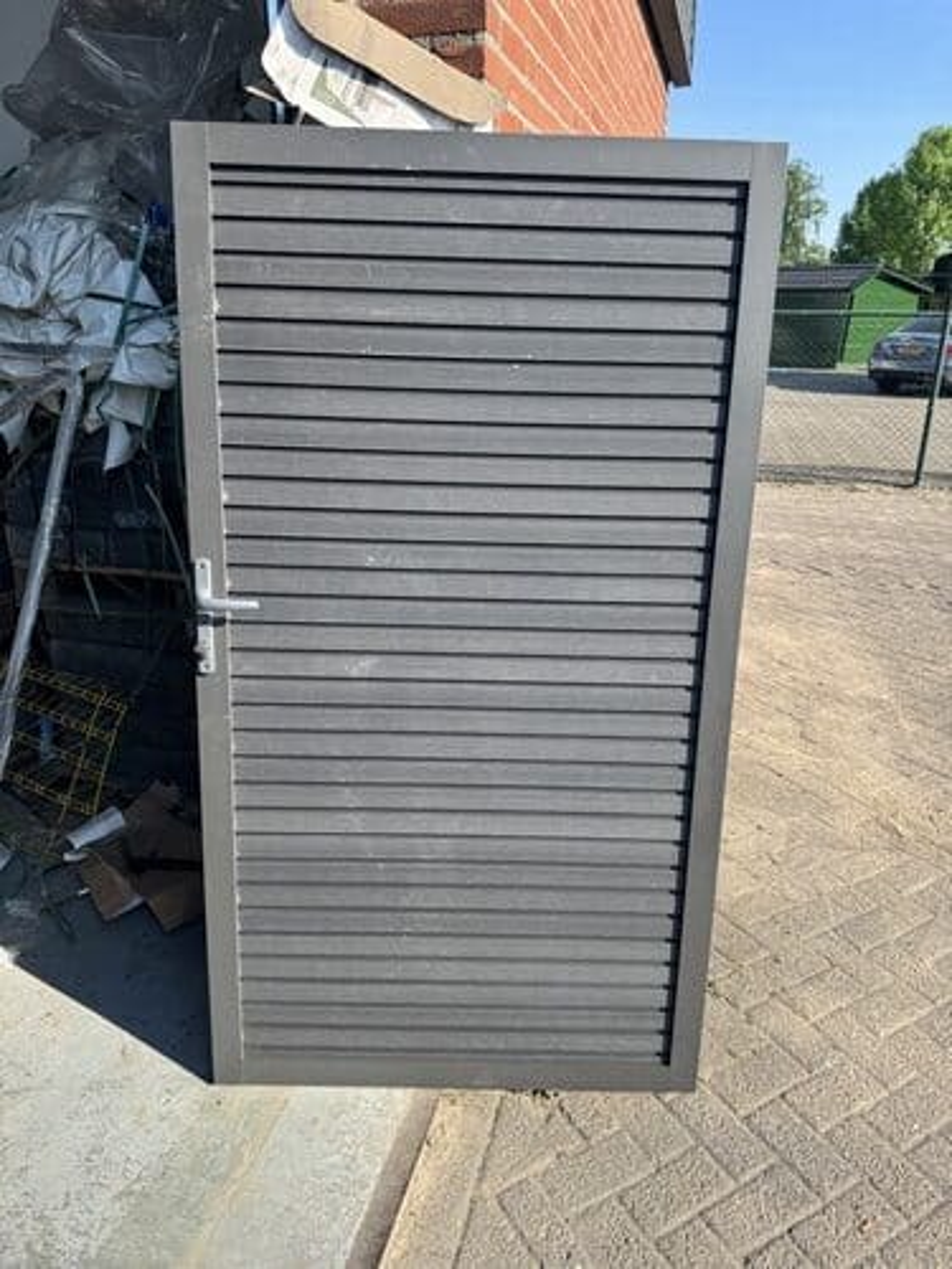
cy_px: 634
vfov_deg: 71.6
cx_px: 476
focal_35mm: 24
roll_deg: +0.2
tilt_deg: -18.6
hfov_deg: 56.8
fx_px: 880
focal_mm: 6.76
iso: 80
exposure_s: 1/1560
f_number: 1.78
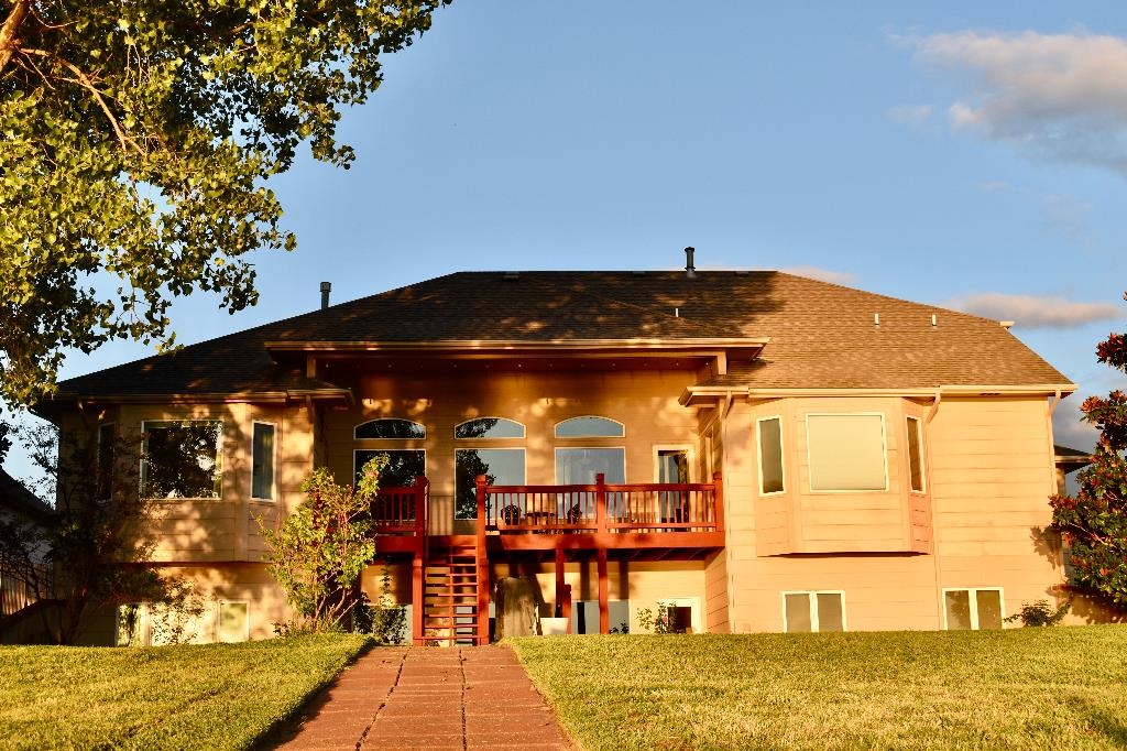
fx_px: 1455
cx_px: 564
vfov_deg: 28.9
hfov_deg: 42.3
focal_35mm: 46
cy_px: 376
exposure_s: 1/250
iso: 200
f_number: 7.1
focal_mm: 31
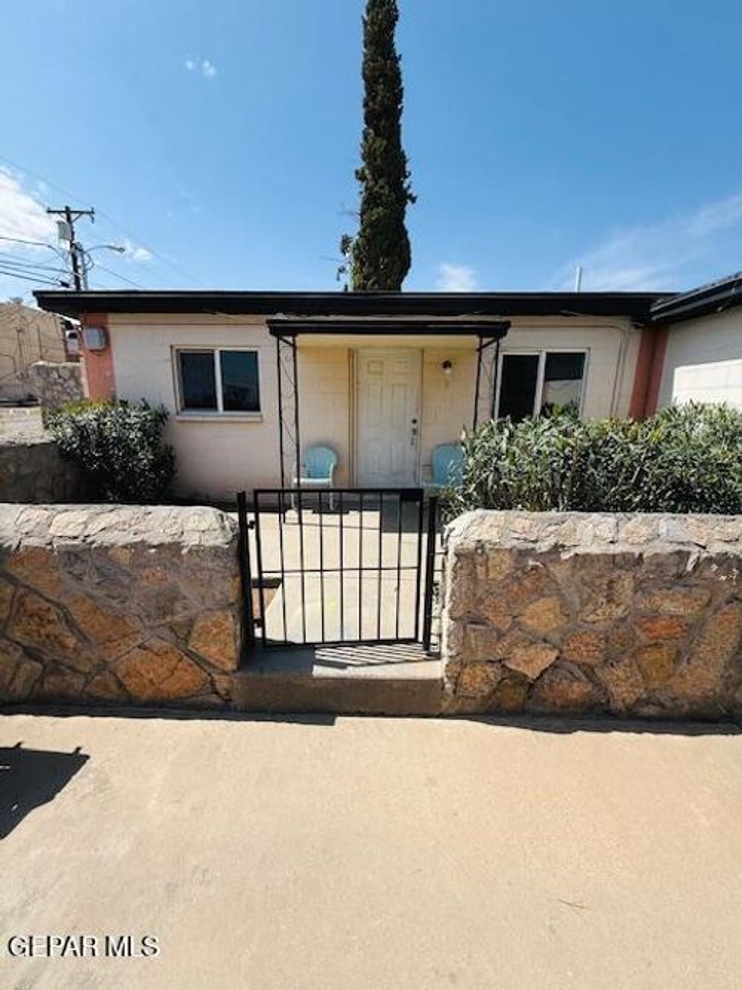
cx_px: 371
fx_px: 400
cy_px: 495
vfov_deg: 102.1
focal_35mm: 14
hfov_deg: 85.7
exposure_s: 1/2024
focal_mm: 2.22
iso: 50
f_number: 2.2
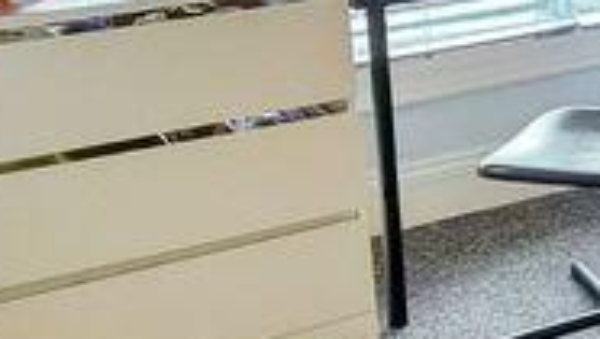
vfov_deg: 15.3
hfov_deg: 23.3
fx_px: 1242
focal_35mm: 78
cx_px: 829
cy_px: 26
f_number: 2.2
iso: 250
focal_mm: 2.2
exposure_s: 1/100
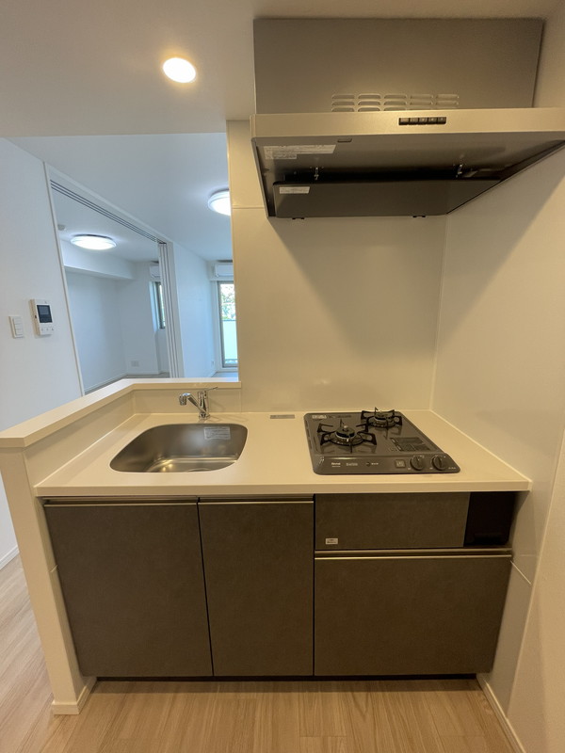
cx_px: 282
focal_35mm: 14
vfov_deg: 102.1
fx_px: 305
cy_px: 376
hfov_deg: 85.7
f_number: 2.4
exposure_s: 1/100
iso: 125
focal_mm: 1.55
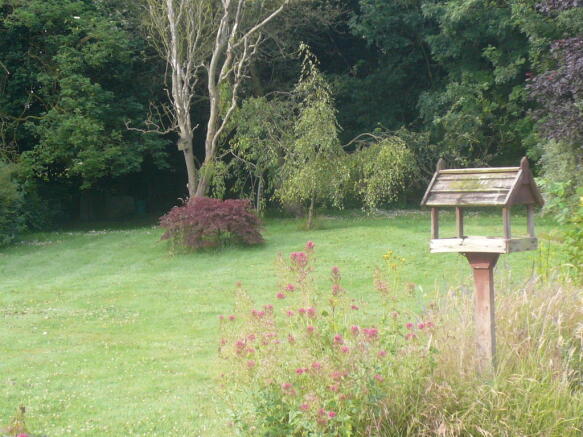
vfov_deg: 19.9
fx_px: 1246
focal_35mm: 74
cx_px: 292
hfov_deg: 26.3
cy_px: 218
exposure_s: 1/160
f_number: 3.6
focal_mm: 8.1
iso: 125
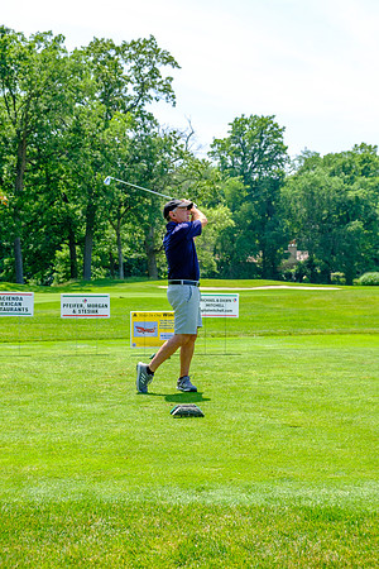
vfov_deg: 31.4
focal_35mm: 64
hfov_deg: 21.2
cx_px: 190
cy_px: 284
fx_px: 1011
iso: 200
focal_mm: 42.5
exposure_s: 1/250
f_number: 5.6
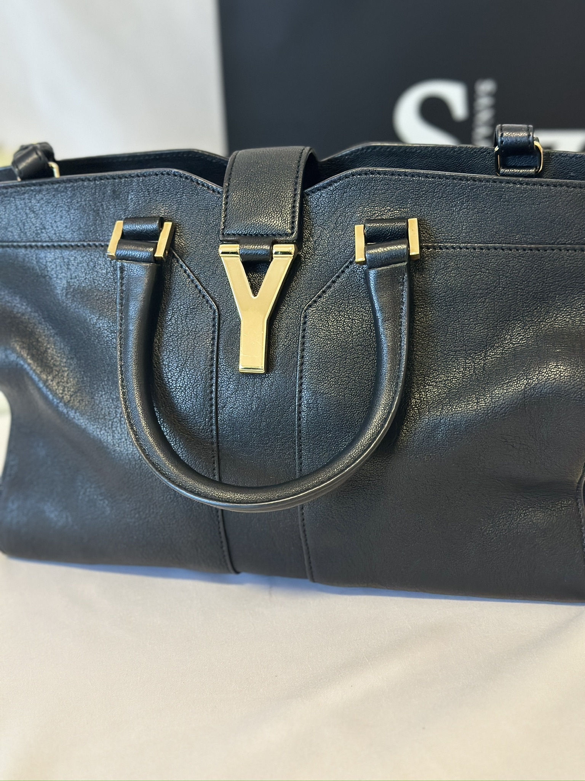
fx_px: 1082
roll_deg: +1.0
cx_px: 292
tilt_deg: -19.8
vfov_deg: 39.7
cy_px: 390
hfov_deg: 30.3
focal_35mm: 48
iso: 400
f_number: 1.78
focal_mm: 6.86
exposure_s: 1/40
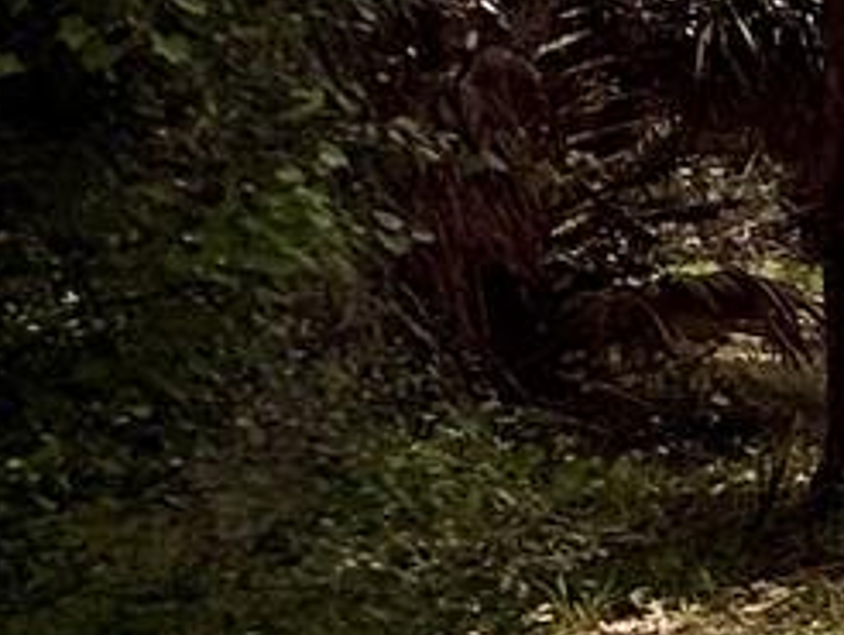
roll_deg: -1.5
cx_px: 2525
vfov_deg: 16.2
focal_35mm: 91
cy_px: 209
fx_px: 2221
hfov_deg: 11.5
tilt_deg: -0.8
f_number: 2.2
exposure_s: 1/1848
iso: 64
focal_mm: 2.22
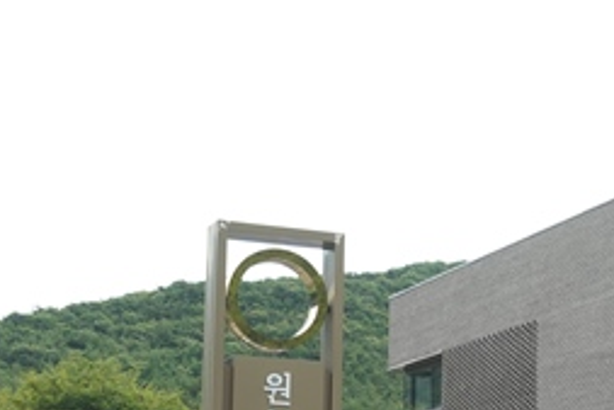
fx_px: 1553
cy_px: 397
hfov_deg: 21.5
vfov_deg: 14.8
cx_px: 629
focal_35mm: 91
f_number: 4
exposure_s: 1/800
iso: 250
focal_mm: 24
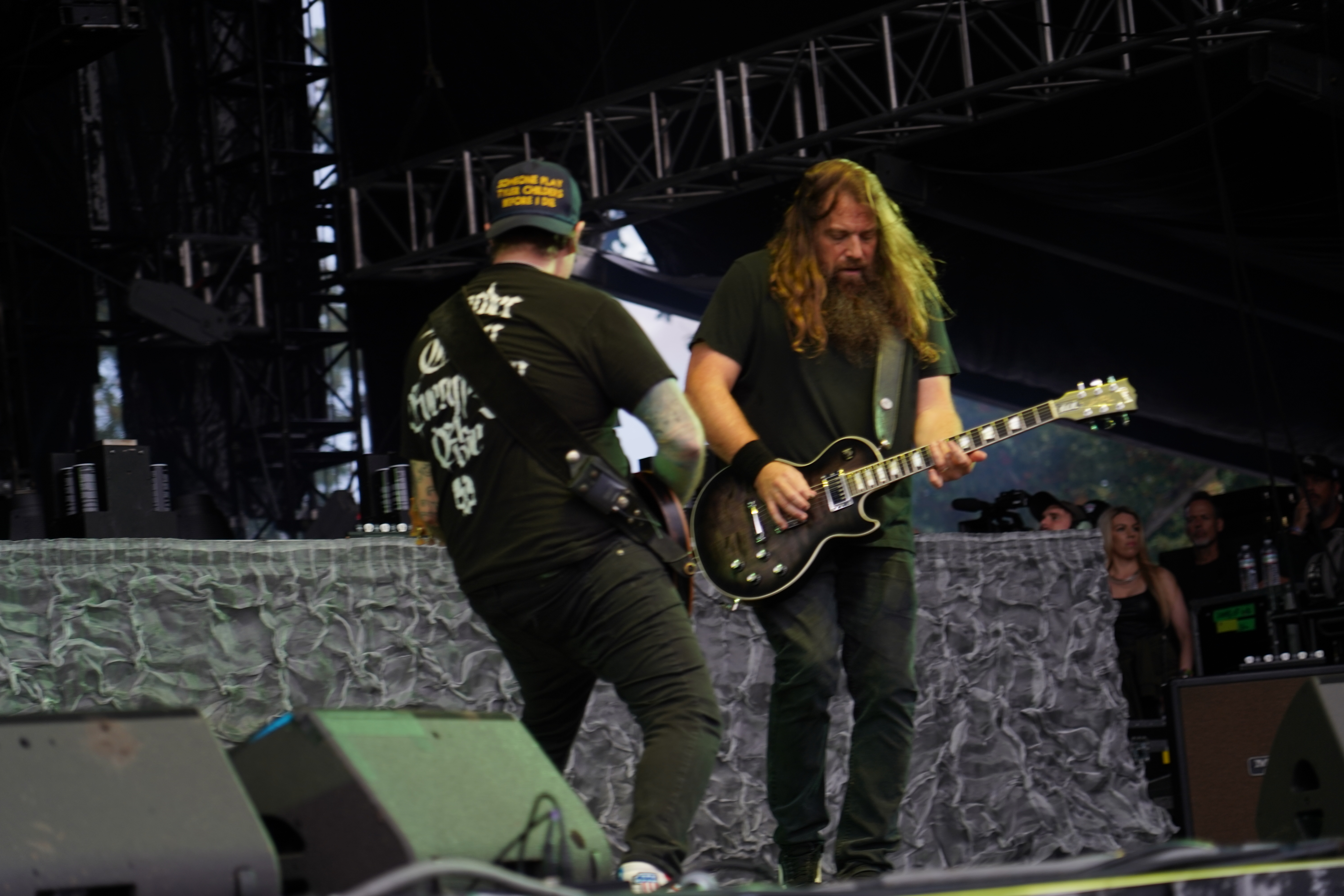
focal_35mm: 105
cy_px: 448
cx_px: 672
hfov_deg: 19.5
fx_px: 3920
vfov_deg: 13.0
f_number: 4
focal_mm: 105
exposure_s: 1/125
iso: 320
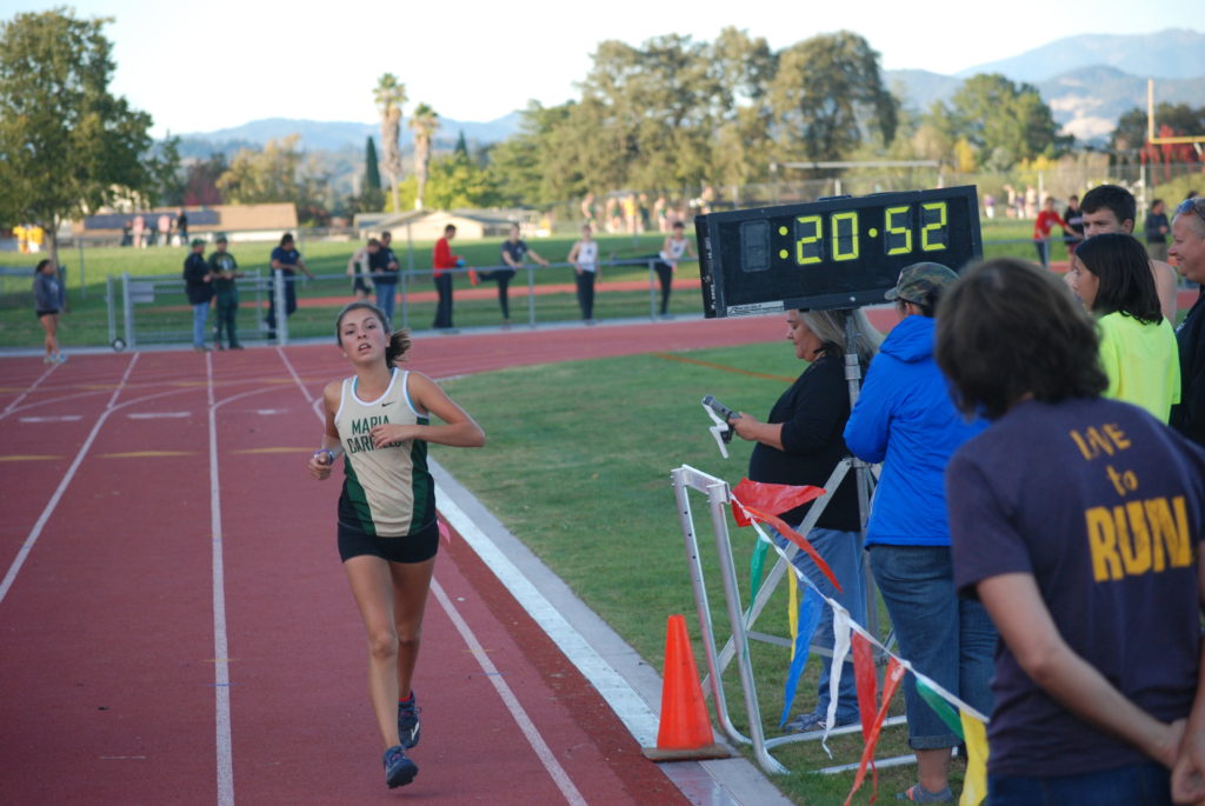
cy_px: 403
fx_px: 4624
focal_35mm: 138
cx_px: 602
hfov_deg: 14.8
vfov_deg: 10.0
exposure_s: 1/400
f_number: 5
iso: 400
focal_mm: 92
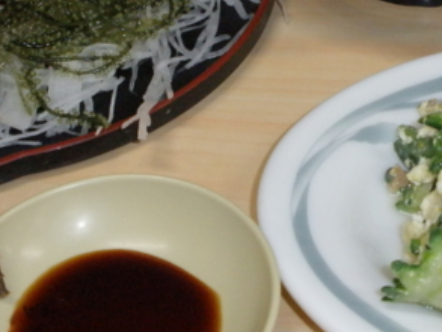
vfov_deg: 14.6
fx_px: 1290
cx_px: 341
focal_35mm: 101
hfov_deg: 19.3
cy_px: 80
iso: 200
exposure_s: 1/30
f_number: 3.5
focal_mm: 6.6
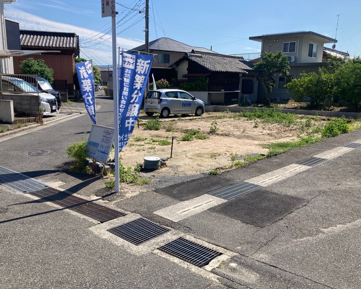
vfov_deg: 48.5
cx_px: 181
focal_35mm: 30
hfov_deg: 58.8
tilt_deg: -10.9
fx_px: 320
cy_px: 148
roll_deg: -0.7
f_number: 1.8
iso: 20
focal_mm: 3.99
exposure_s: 1/1946
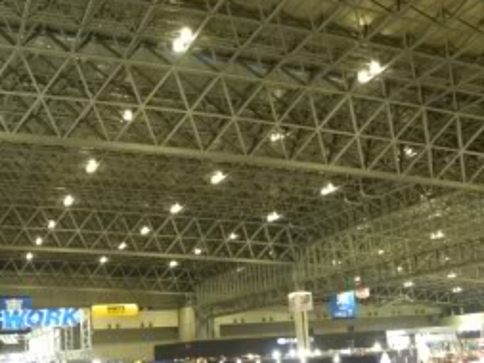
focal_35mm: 46
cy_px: 262
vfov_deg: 31.1
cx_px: 155
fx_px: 643
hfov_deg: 40.6
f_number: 2.8
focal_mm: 4.6
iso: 400
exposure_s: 1/30
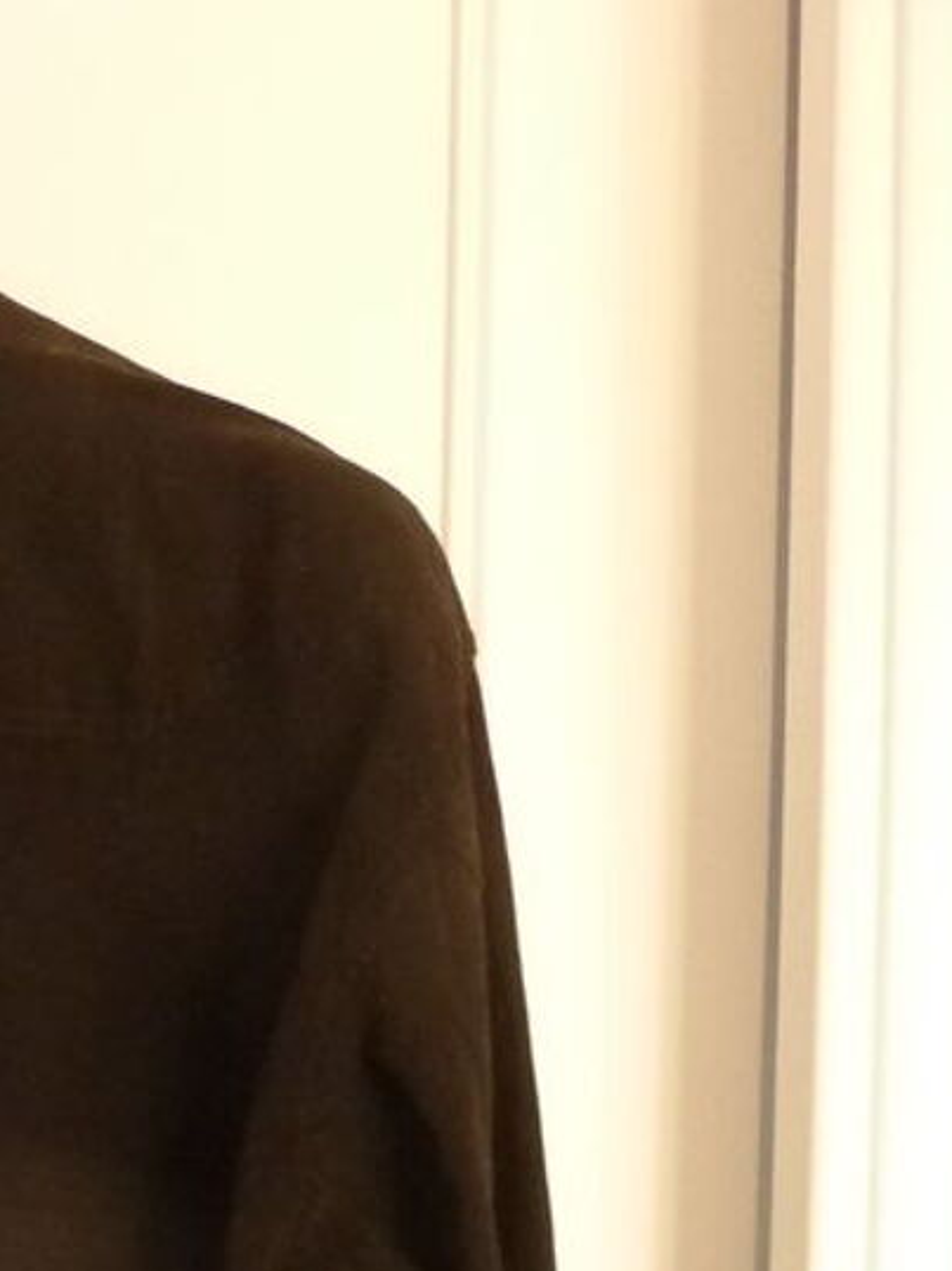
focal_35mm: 62
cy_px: 1537
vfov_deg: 27.4
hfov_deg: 21.9
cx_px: -182
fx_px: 2275
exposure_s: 1/15
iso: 400
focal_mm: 4.1
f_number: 3.3
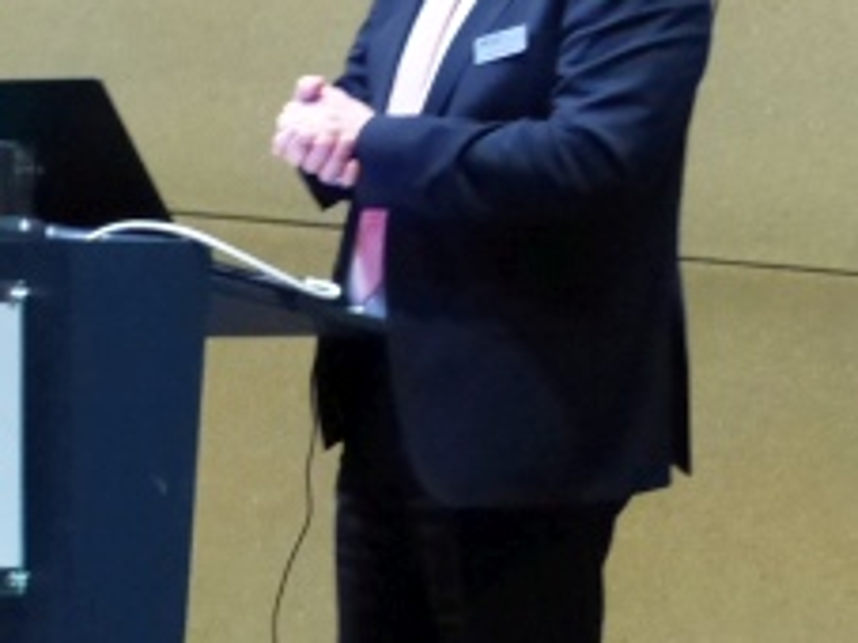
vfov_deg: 2.4
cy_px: 236
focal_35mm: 612
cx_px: 331
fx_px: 15161
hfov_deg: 3.2
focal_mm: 35.1
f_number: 2.8
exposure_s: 1/20
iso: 800
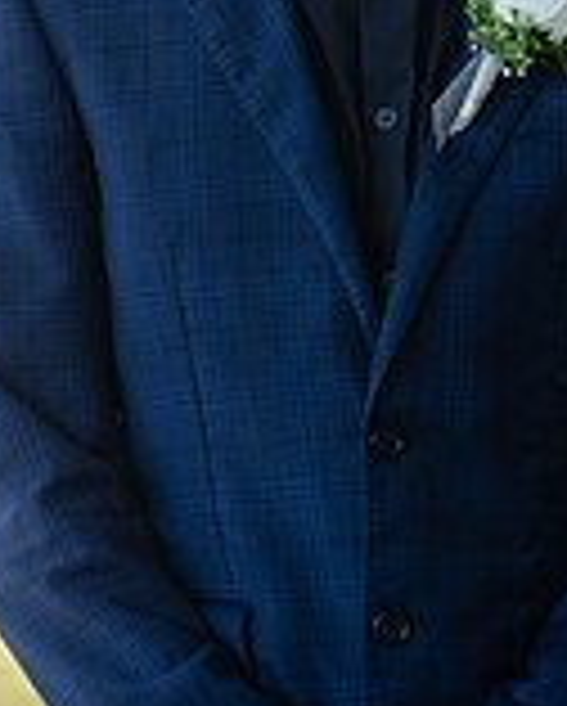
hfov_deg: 3.3
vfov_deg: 4.1
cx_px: 450
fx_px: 9965
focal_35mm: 476
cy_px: 110
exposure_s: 1/320
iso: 200
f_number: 2.8
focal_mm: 133
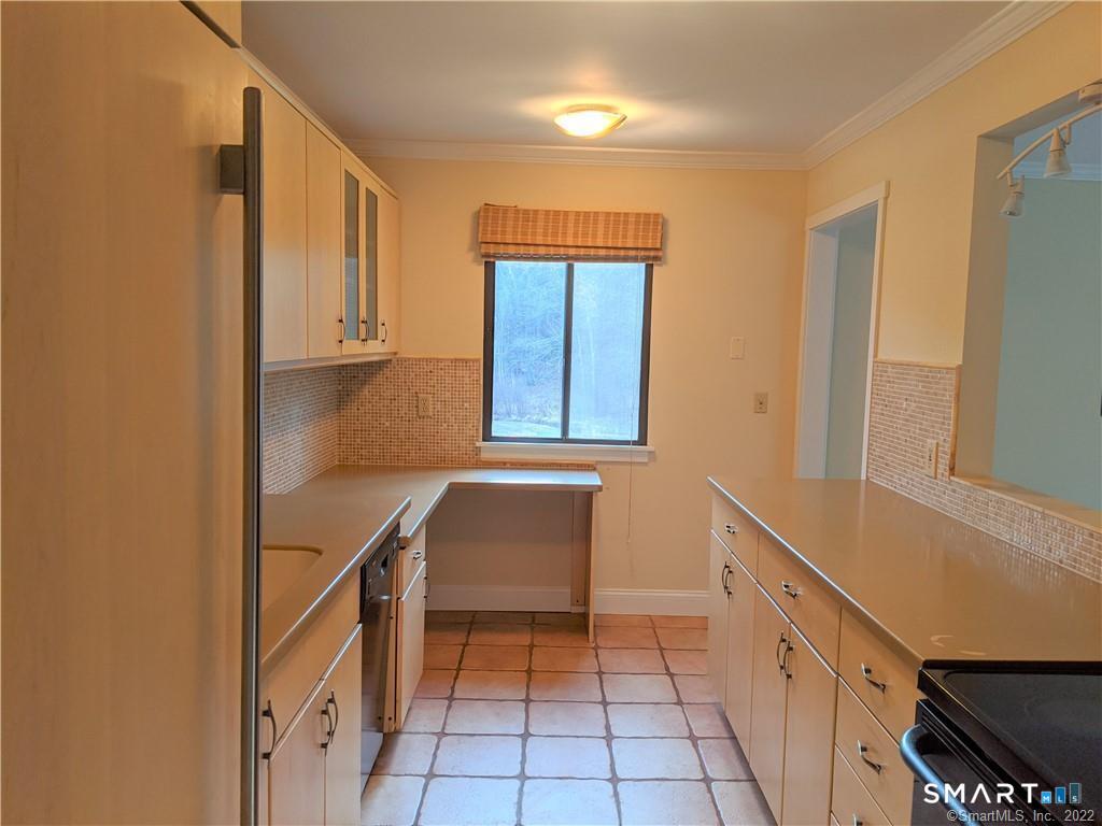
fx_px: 860
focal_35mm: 27
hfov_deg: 65.3
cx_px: 551
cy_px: 413
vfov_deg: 51.4
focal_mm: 4.44
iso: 68
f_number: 1.8
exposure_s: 1/120
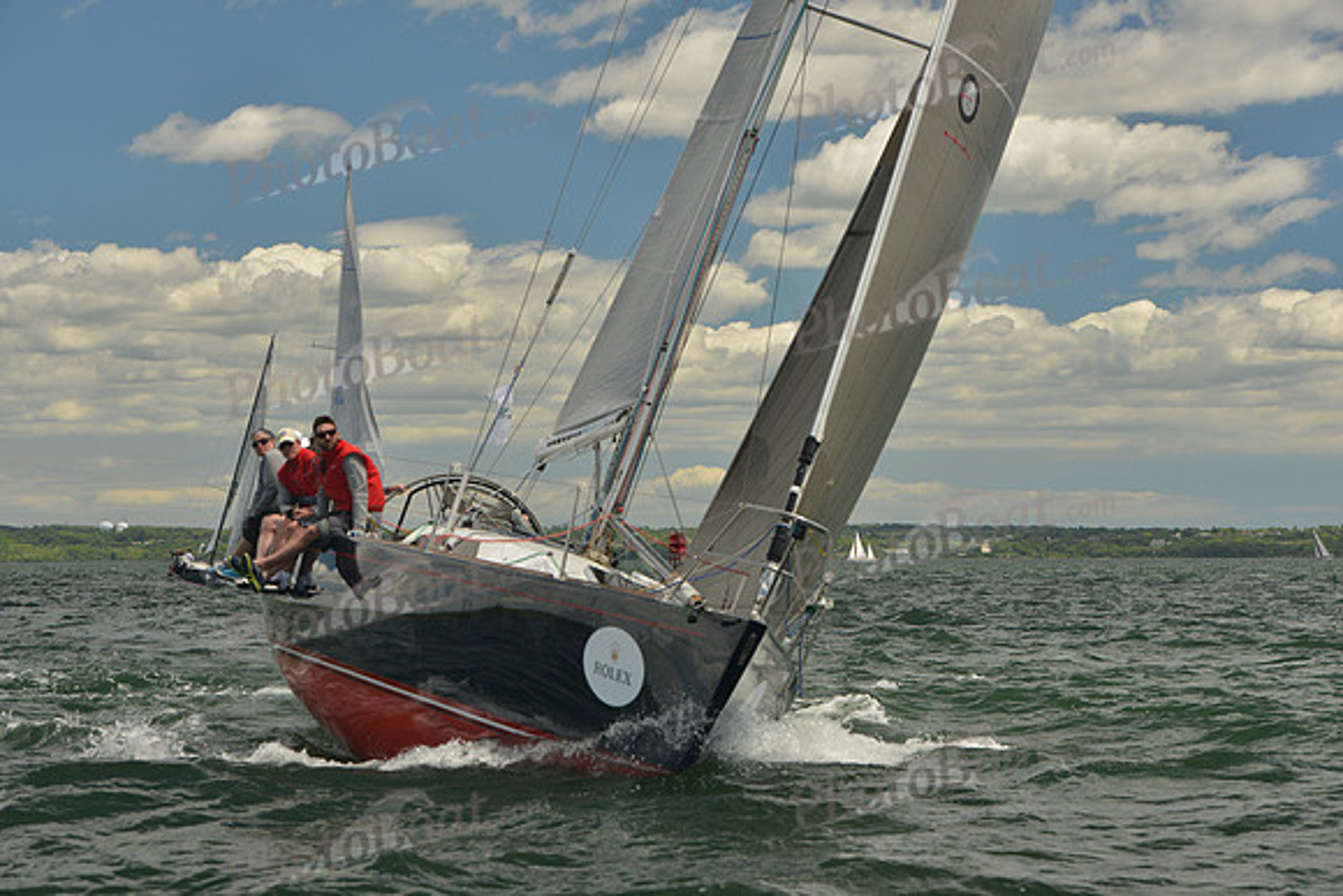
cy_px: 448
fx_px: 3433
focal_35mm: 92
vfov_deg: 14.9
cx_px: 672
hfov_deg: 22.1
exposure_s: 1/800
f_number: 6.3
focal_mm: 92
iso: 400
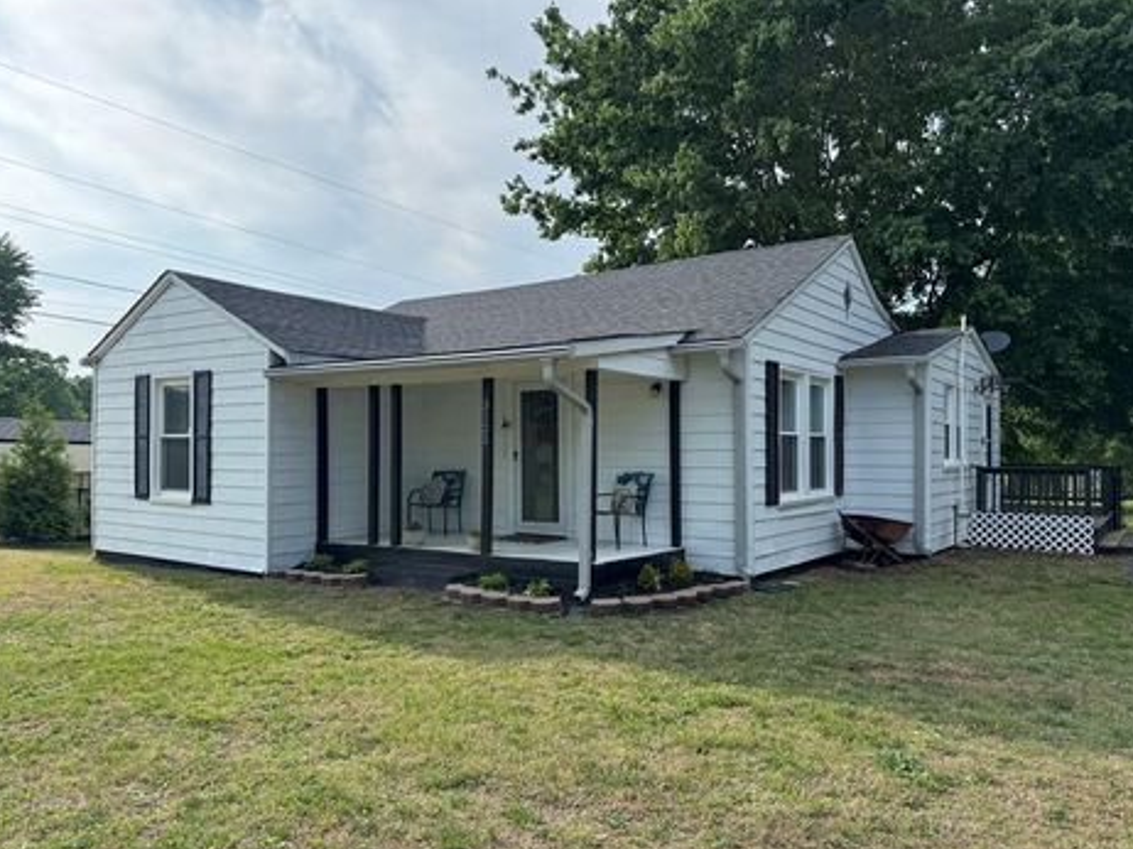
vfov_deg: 53.0
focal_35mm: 26
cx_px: 584
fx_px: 851
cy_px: 436
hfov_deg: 67.3
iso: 80
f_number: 1.78
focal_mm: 6.76
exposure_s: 1/2833
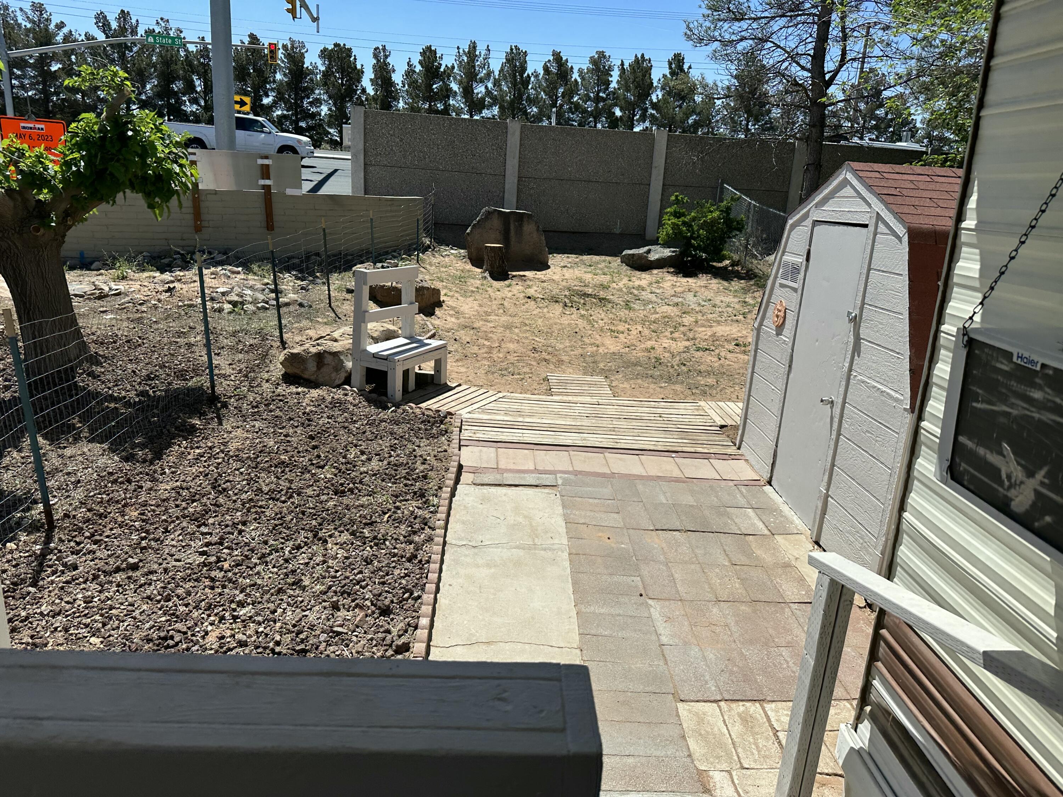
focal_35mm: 24
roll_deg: -1.2
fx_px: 737
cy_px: 398
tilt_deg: -19.5
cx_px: 532
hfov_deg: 71.6
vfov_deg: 56.8
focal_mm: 6.86
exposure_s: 1/5263
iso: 80
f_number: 1.78
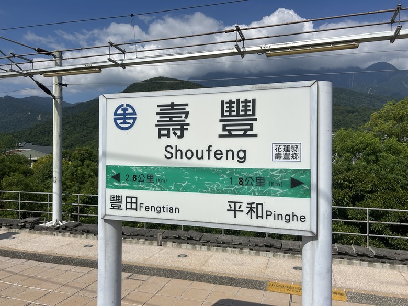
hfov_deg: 67.3
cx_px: 204
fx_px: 306
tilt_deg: +1.2
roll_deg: -1.3
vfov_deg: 53.1
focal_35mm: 26
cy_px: 153
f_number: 1.5
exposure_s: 1/11364
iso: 50
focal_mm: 5.7
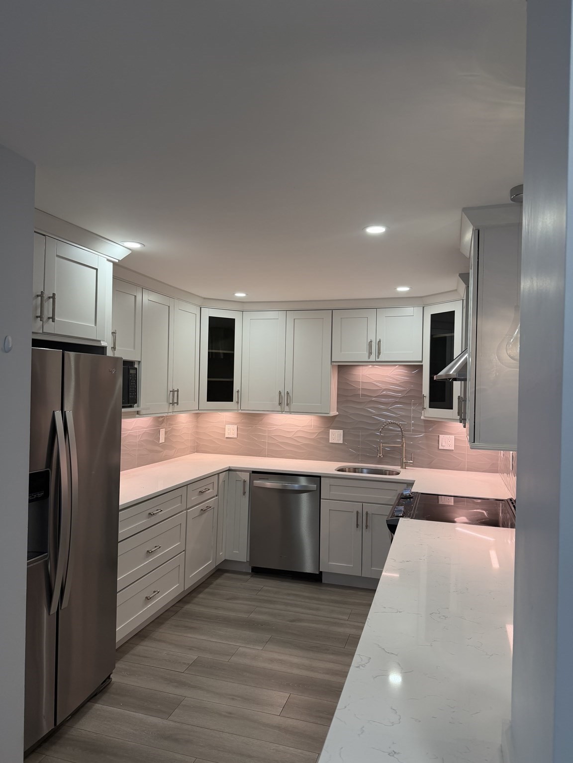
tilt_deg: -0.9
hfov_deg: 56.8
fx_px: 530
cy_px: 382
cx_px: 286
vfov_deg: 71.6
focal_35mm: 24
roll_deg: -1.0
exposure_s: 1/120
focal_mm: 6.76
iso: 100
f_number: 1.78
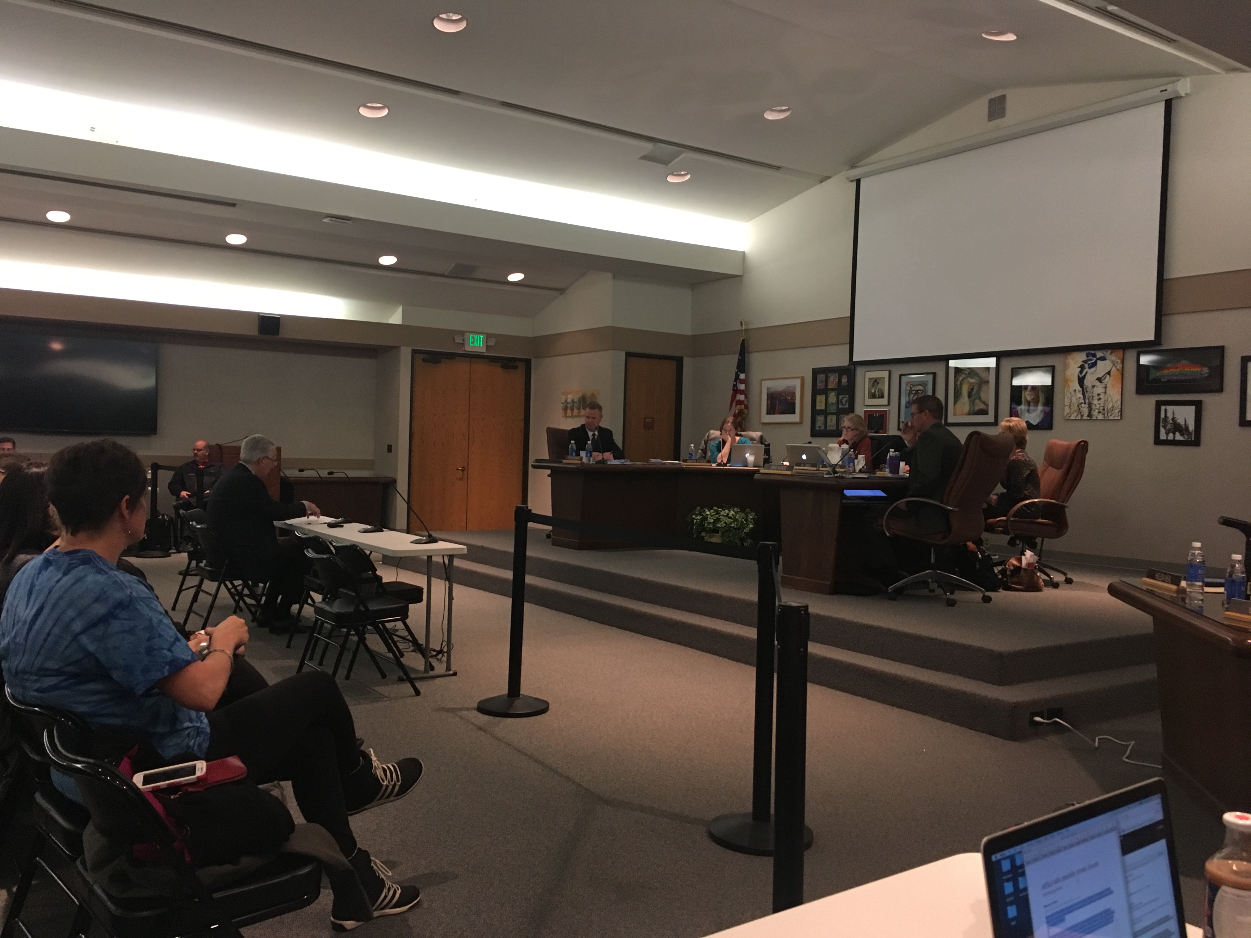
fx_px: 1048
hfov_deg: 61.7
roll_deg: -0.8
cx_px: 626
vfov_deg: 48.2
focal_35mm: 29
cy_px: 469
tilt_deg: -1.5
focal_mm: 4.15
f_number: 2.2
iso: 160
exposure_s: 1/30
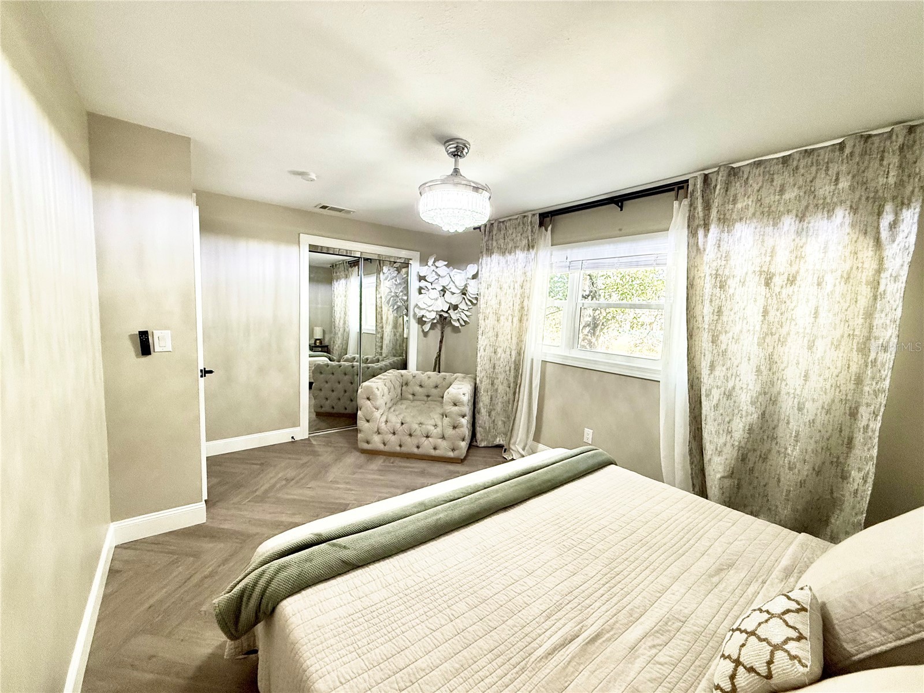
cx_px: 462
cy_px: 346
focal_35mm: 14
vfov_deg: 85.7
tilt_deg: -5.5
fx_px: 374
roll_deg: -2.4
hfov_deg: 102.1
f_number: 2.2
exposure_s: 1/120
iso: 250
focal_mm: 2.22
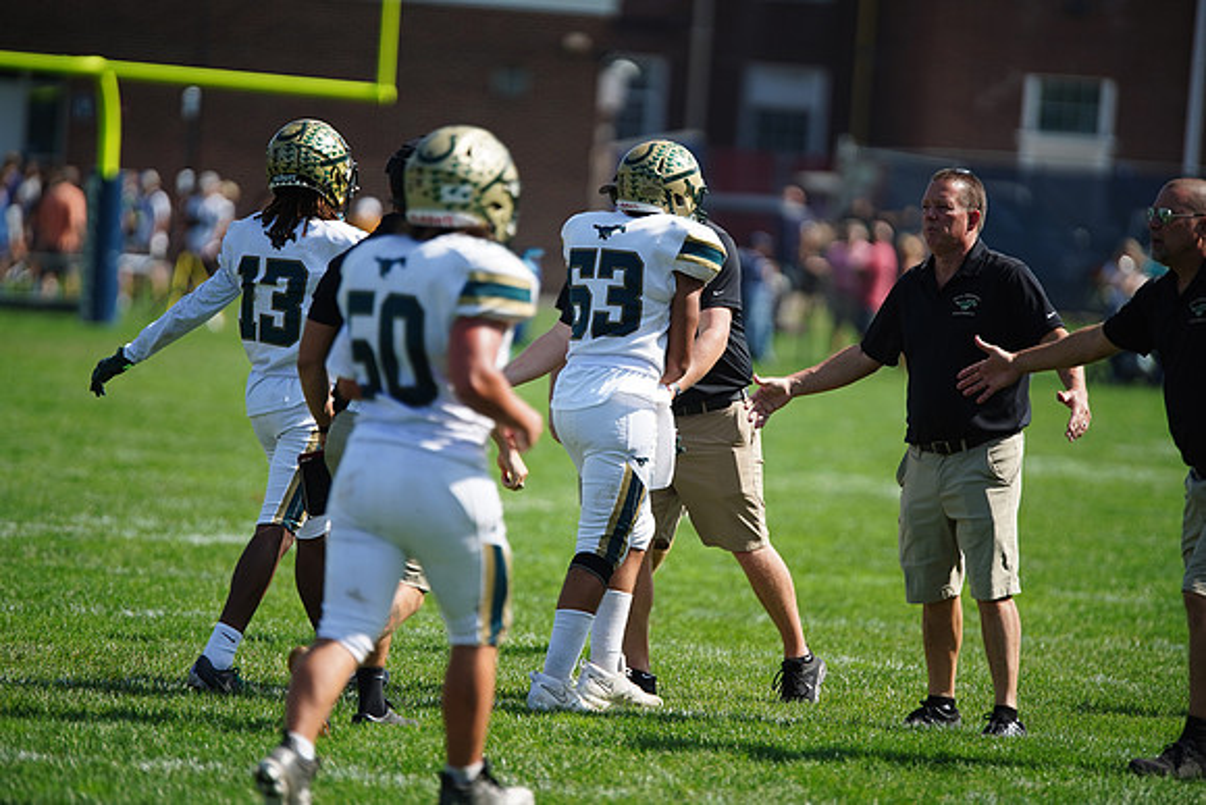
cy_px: 402
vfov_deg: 4.6
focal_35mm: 300
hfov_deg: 6.9
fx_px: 10052
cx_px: 603
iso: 400
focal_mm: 300
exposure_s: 1/4000
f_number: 2.8
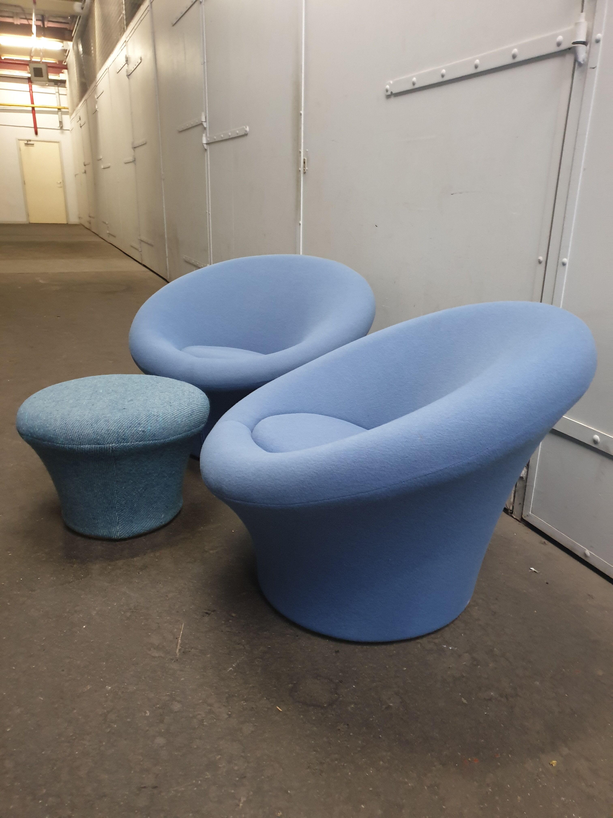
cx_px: 306
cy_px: 409
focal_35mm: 26
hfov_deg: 53.1
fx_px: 614
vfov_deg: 67.3
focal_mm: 4.3
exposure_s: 1/20
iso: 320
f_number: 1.5
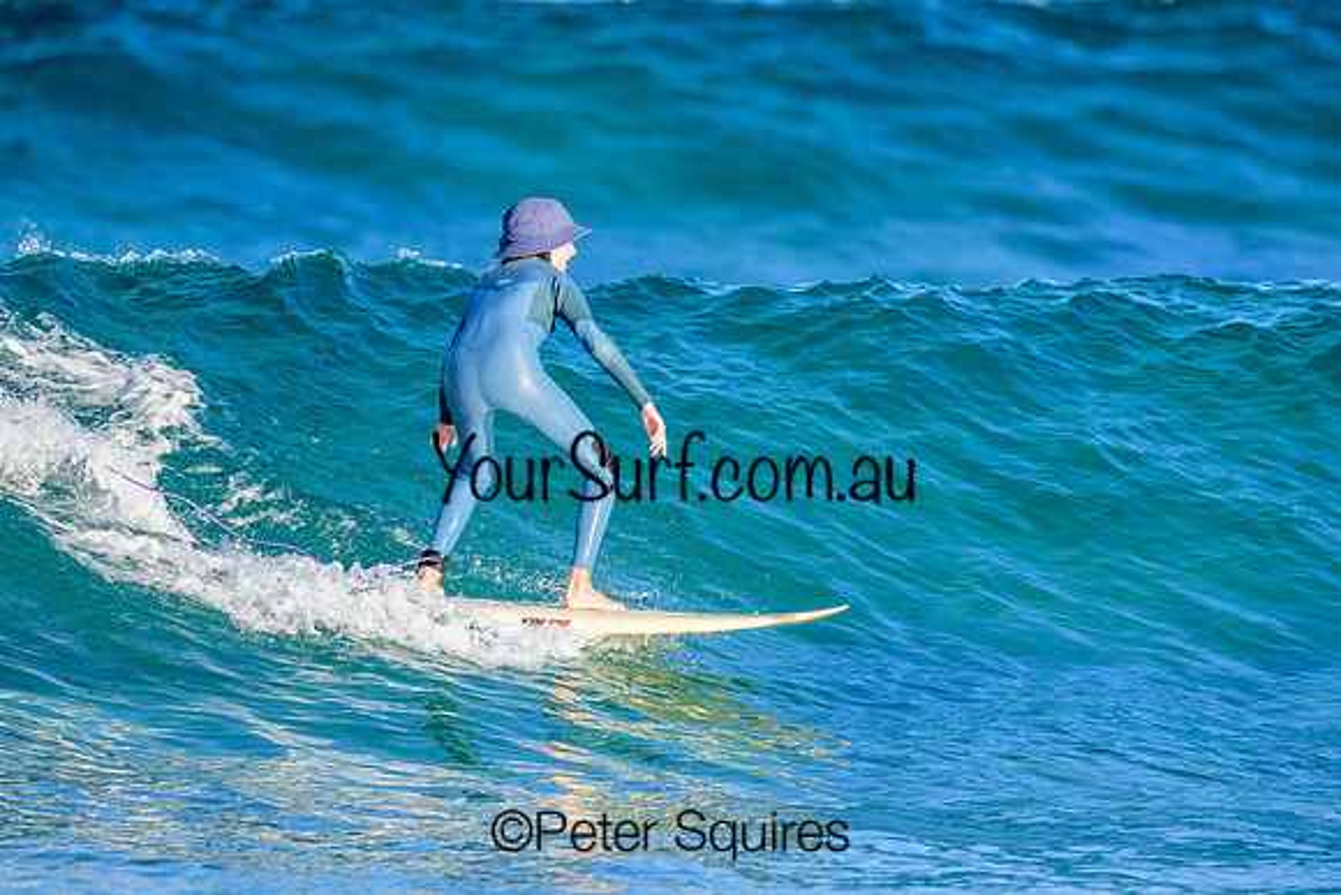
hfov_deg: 2.0
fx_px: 37614
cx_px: 650
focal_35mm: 1010
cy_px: 422
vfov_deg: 1.4
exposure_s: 1/2000
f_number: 6.3
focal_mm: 800
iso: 800
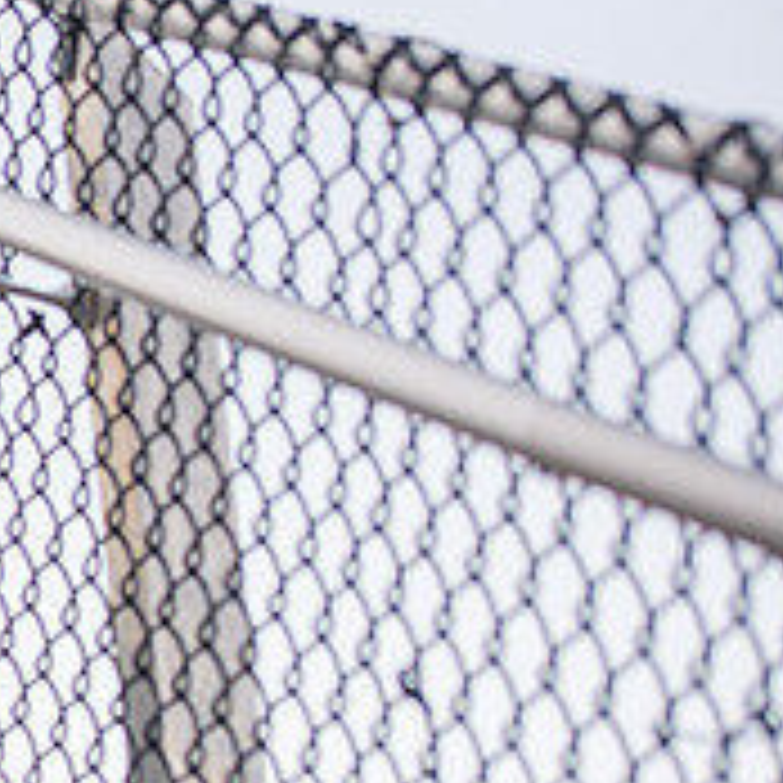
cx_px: -553
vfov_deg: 8.4
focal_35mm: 208
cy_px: 525
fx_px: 5323
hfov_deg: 8.2
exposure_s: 1/800
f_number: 3.5
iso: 200
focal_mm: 70
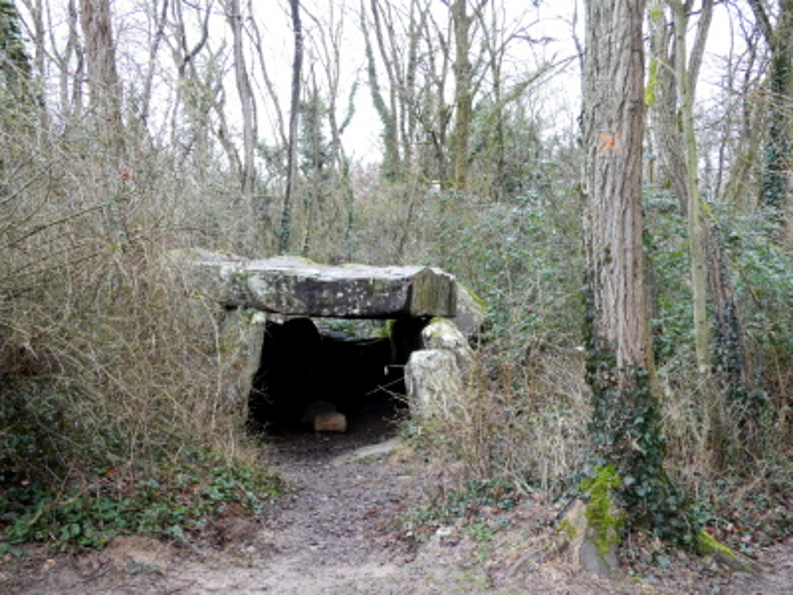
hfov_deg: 56.8
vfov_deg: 44.2
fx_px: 733
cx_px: 396
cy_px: 298
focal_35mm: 32
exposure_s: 1/80
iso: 320
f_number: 3.4
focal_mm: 5.8
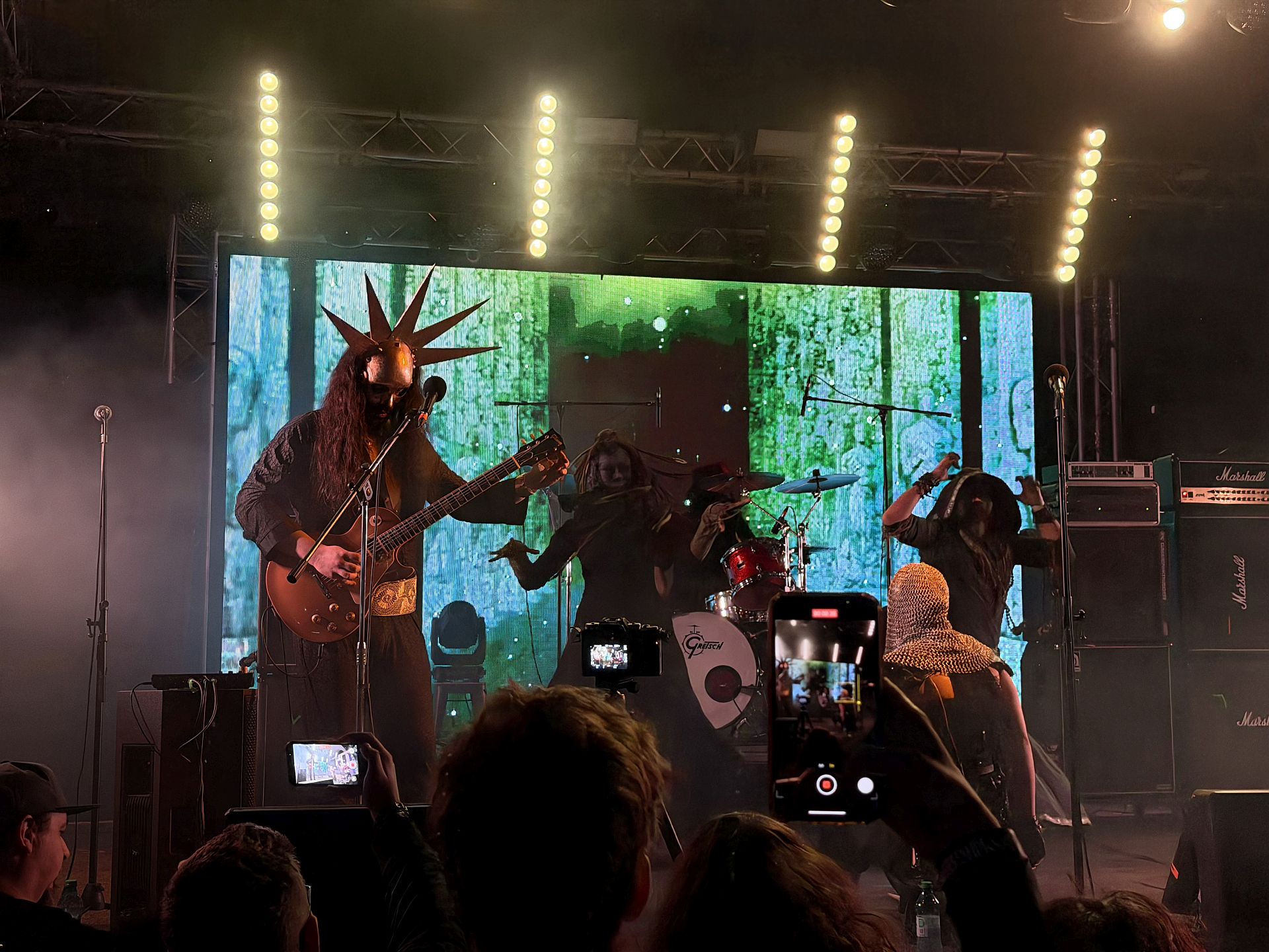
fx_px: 1760
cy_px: 476
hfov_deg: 39.7
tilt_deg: +6.6
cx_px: 634
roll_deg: +0.5
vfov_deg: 30.3
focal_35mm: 48
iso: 400
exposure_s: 1/40
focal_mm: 6.76
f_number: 1.78
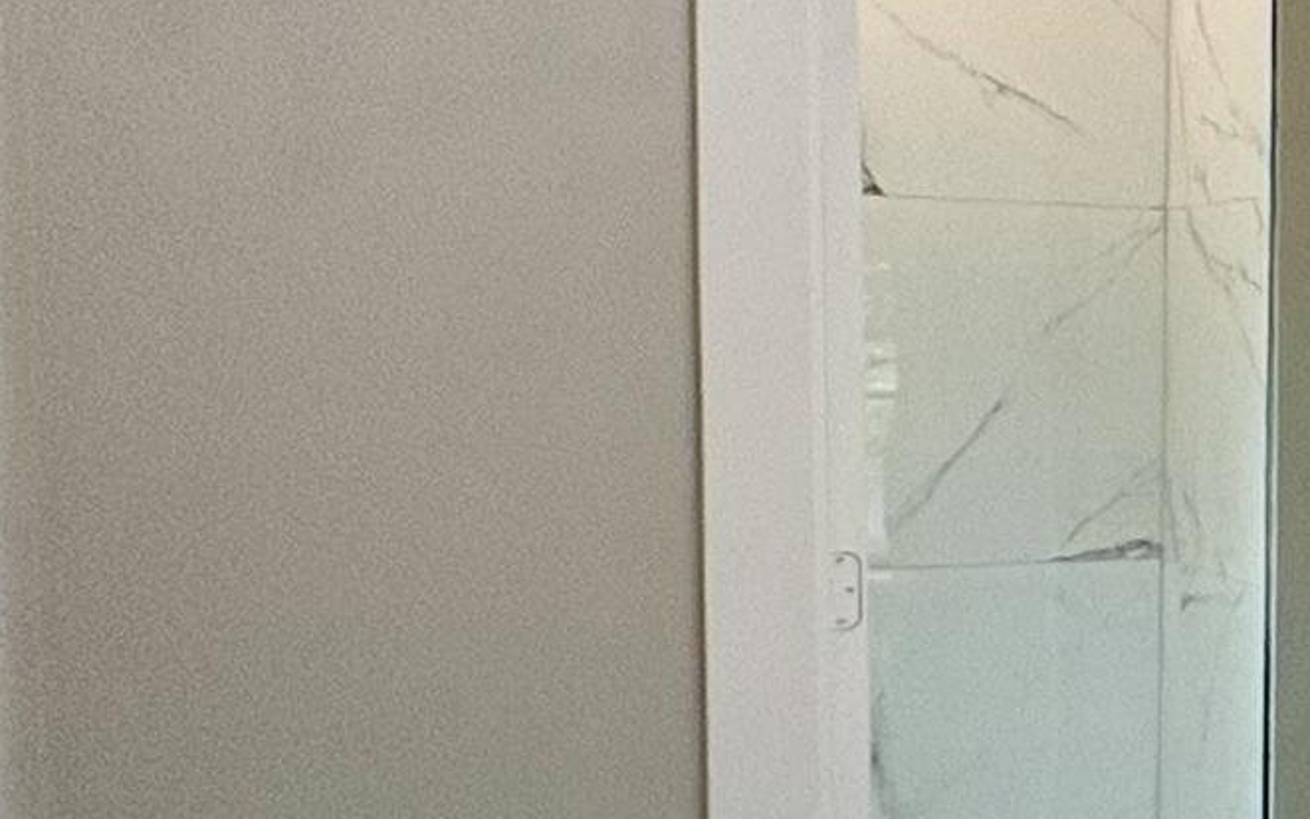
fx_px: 2463
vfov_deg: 18.9
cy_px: 438
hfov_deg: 16.3
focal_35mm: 69
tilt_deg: -1.3
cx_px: 2977
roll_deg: -0.2
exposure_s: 1/120
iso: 160
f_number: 2.2
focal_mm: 2.22
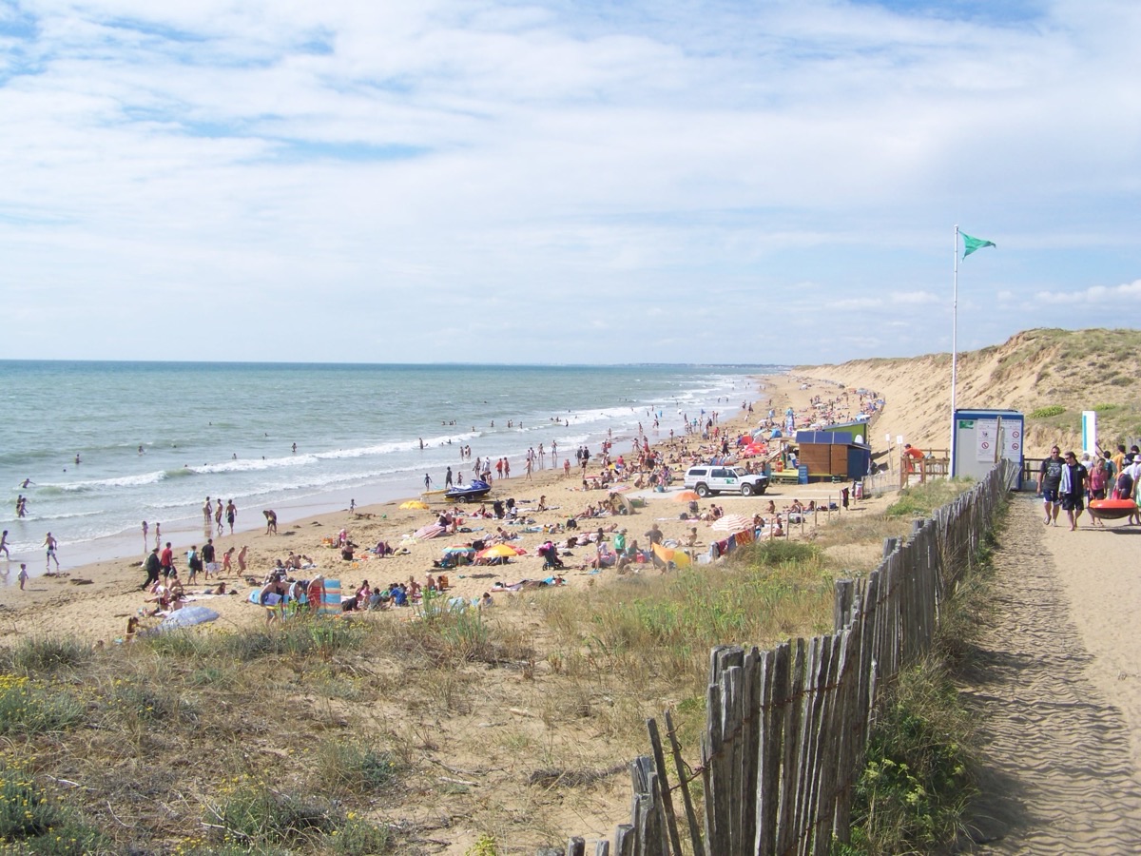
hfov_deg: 49.0
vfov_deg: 37.7
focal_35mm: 38
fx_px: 1253
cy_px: 428
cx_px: 570
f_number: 5.6
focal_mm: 6.3
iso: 80
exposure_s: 1/640
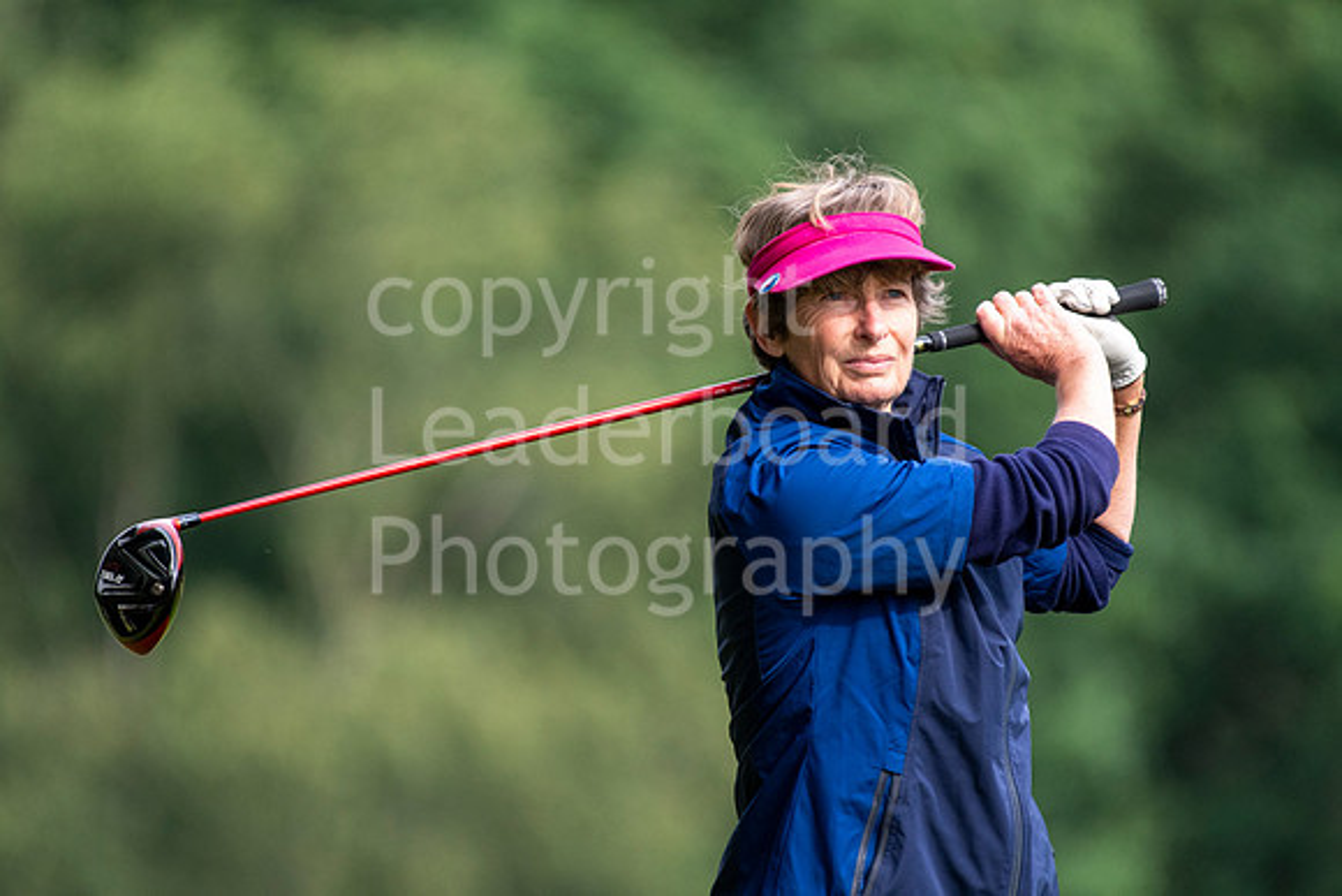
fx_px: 26845
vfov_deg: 1.9
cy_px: 448
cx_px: 671
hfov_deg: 2.9
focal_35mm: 720
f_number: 5.6
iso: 800
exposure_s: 1/1250
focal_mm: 480
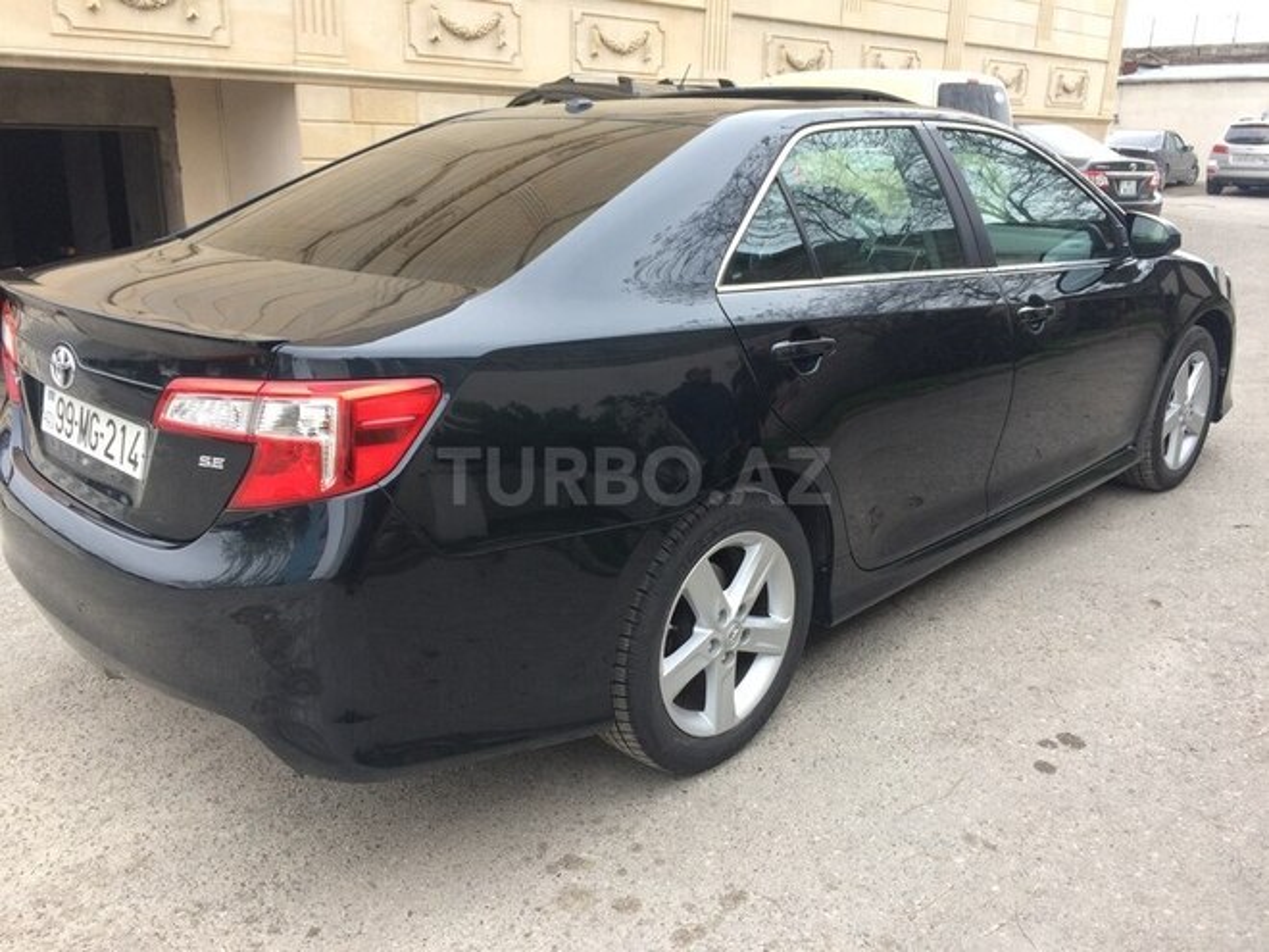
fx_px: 1063
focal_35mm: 29
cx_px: 634
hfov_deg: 61.7
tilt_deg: -18.6
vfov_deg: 48.2
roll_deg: -1.4
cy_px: 476
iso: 64
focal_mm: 4.15
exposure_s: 1/100
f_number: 2.2
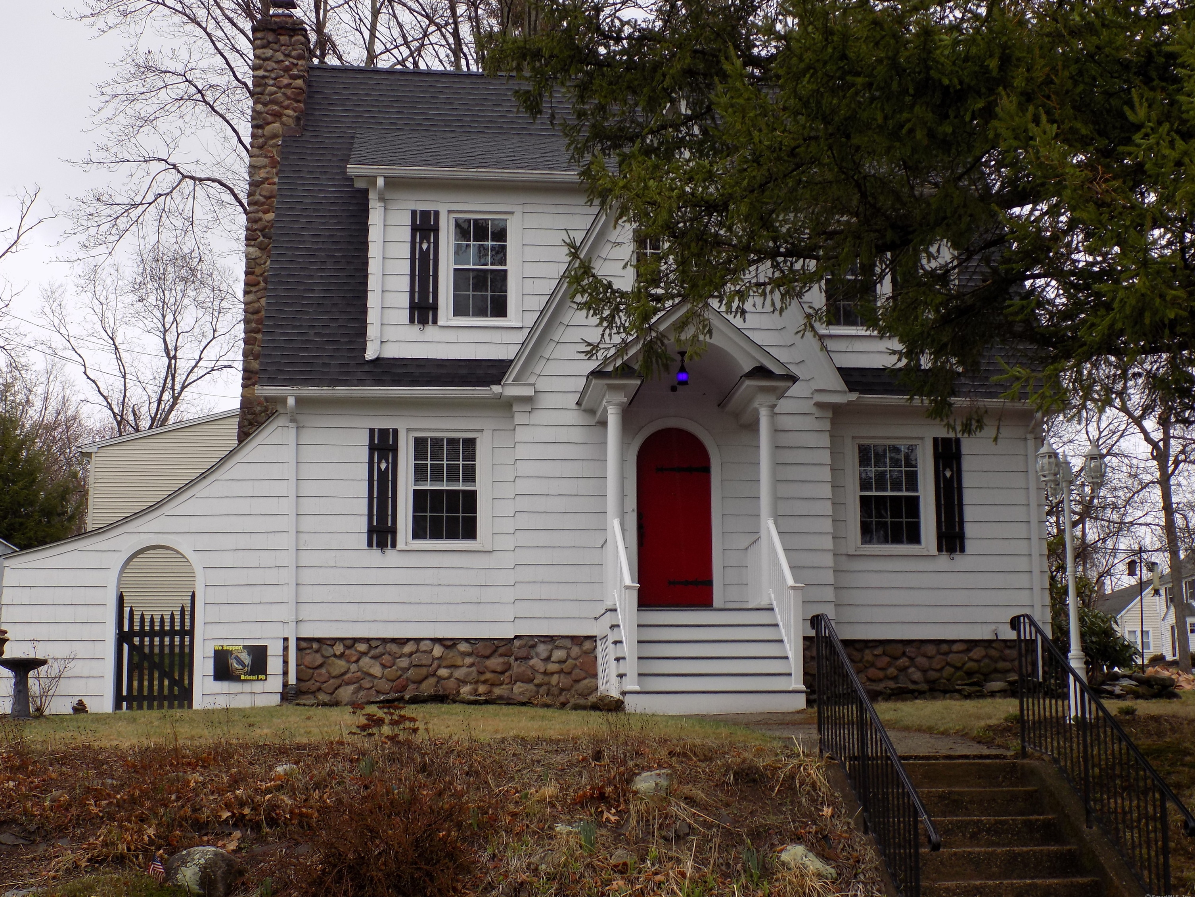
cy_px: 445
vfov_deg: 27.5
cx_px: 603
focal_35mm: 53
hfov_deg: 36.2
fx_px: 1830
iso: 80
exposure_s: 1/60
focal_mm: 9.3
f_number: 3.9
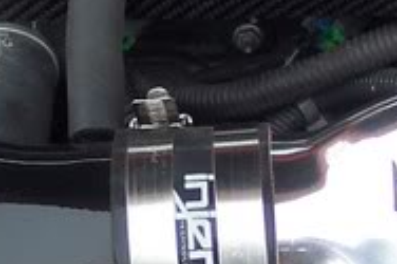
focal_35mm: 162
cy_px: 7
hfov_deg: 12.7
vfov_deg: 8.4
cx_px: 209
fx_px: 1785
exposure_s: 1/350
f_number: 2.8
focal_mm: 8
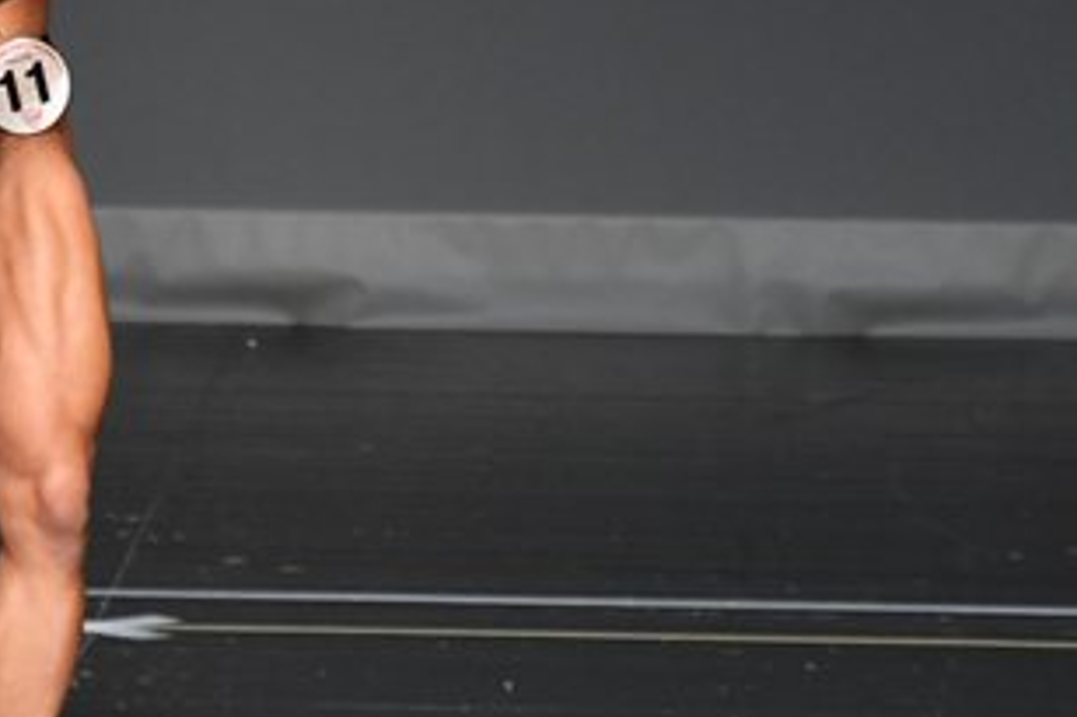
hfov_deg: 2.2
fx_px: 28225
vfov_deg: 1.5
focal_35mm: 944
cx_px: 2
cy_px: 161
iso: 2500
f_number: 5.6
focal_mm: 250
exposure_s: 1/400
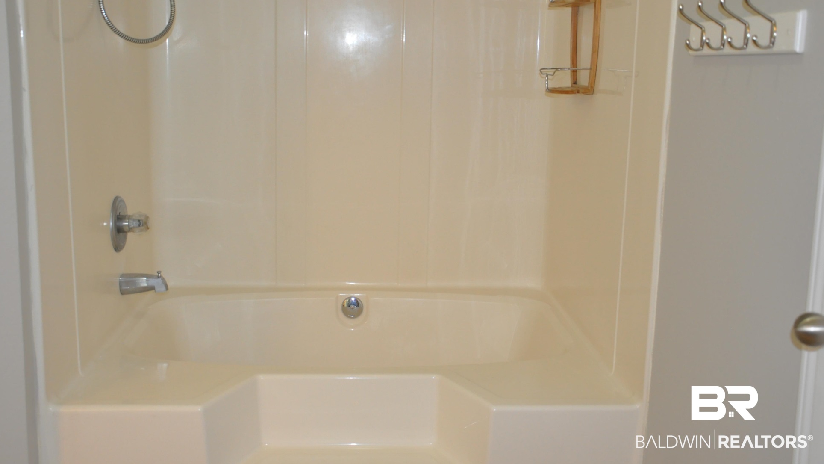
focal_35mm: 40
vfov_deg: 29.7
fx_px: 874
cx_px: 396
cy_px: 190
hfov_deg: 50.5
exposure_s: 1/60
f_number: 3.8
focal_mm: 24
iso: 800
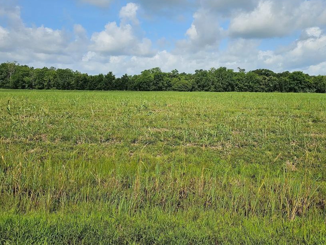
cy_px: 97
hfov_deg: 61.6
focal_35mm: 29
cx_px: 173
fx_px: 273
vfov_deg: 47.9
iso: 10
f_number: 1.7
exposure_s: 1/1501
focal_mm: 6.3
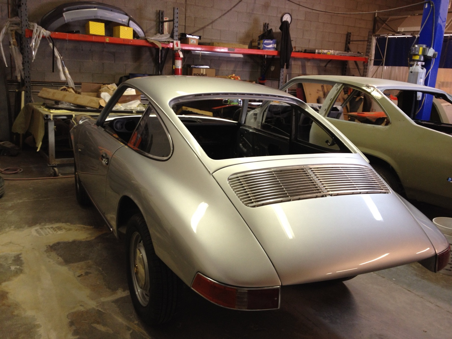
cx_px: 226
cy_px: 170
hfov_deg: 52.6
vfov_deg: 40.7
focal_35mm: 35
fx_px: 457
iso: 100
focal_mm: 4.28
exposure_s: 1/20
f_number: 2.4
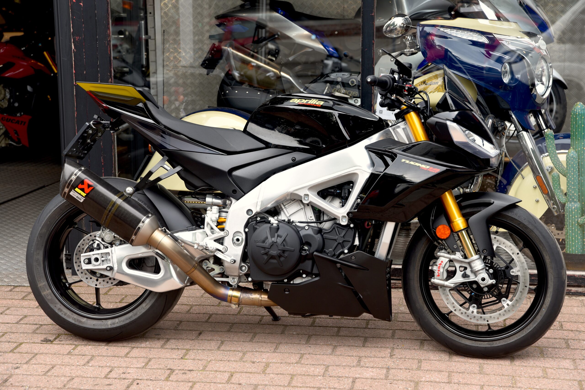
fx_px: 1138
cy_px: 195
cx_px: 292
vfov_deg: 19.5
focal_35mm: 70
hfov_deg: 28.8
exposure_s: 1/100
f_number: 5
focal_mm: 70
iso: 100
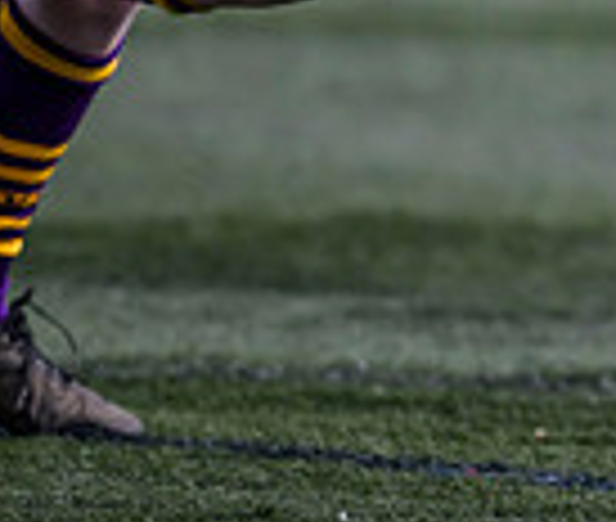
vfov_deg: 0.8
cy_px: -269
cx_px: 1657
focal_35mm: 1986
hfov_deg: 1.0
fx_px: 37047
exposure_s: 1/3200
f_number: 3.2
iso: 500
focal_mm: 400
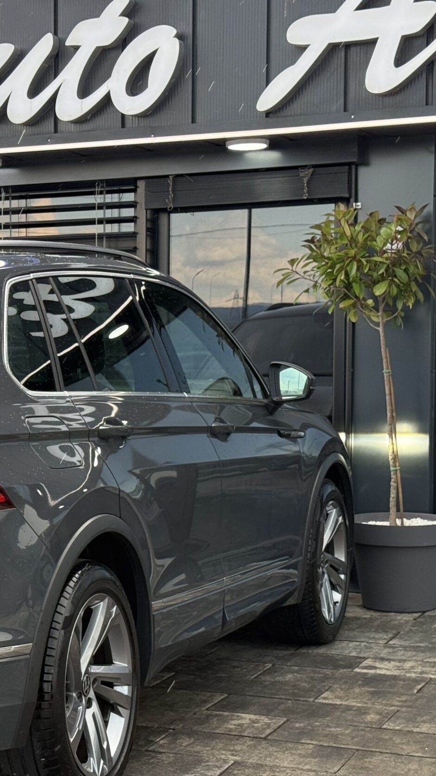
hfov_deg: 14.6
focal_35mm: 80
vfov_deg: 26.5
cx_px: -82
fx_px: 1644
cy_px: 444
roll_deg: +1.3
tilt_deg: -2.3
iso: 80
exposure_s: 1/405
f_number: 1.78
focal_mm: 6.76
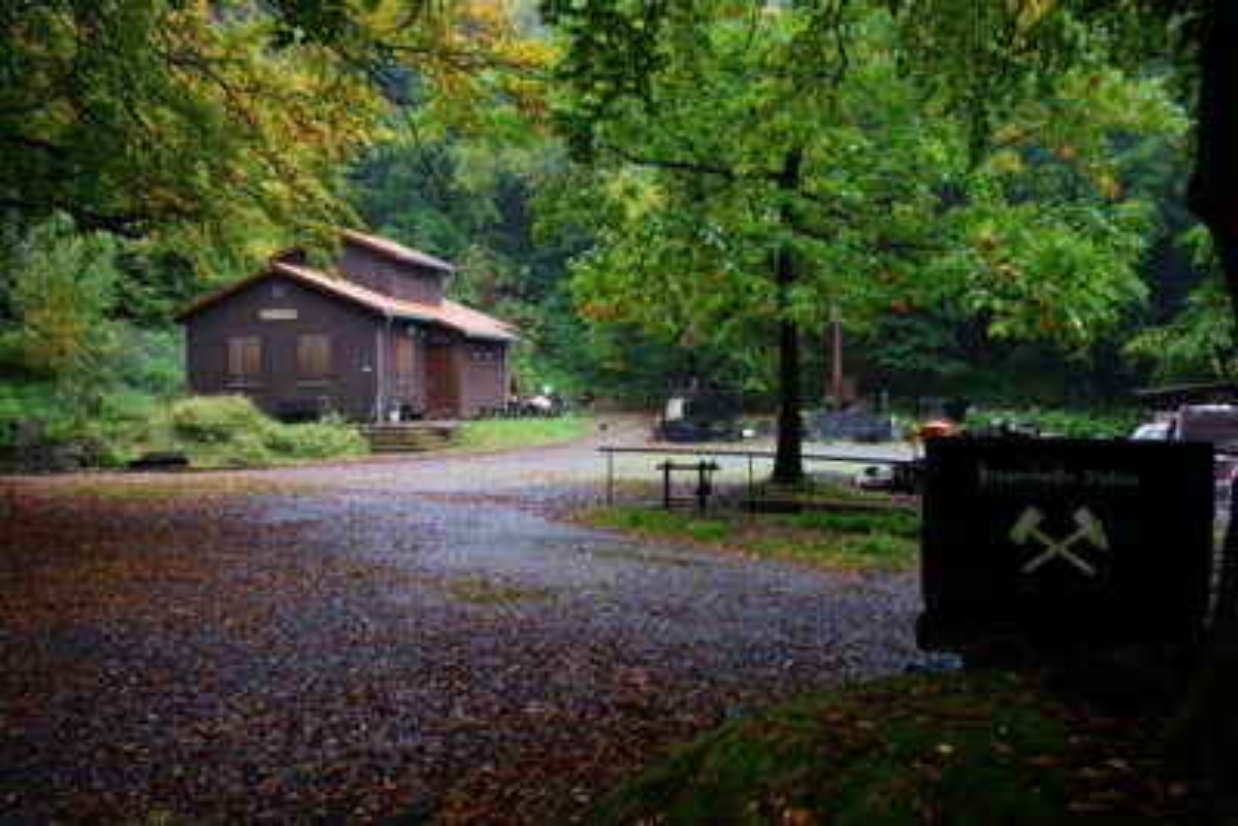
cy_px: 413
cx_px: 619
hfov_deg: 54.4
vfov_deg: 37.9
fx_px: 1204
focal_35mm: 35
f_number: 4
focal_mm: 35
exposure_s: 1/50
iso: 200
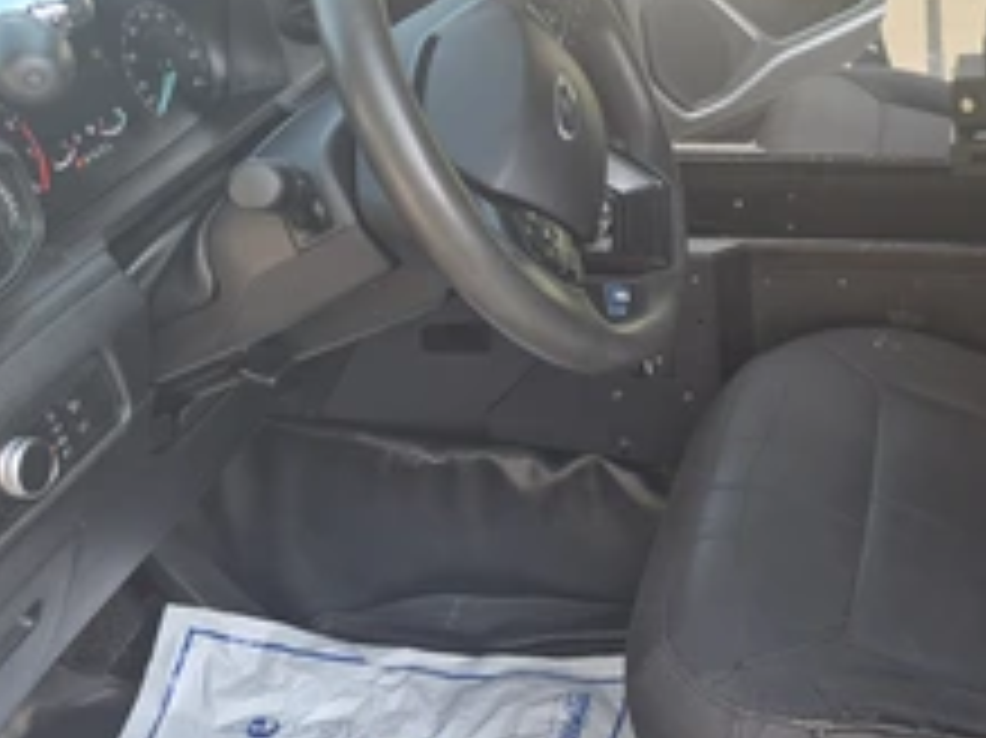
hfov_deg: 42.3
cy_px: 356
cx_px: 824
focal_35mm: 42
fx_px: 1196
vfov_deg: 34.3
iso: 64
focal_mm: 5.4
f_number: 1.8
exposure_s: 1/180
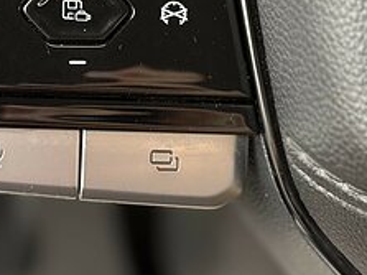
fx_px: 1250
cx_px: 137
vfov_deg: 12.5
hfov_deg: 16.7
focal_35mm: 118
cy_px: 28
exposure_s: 1/91
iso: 160
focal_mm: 6.76
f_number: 1.78
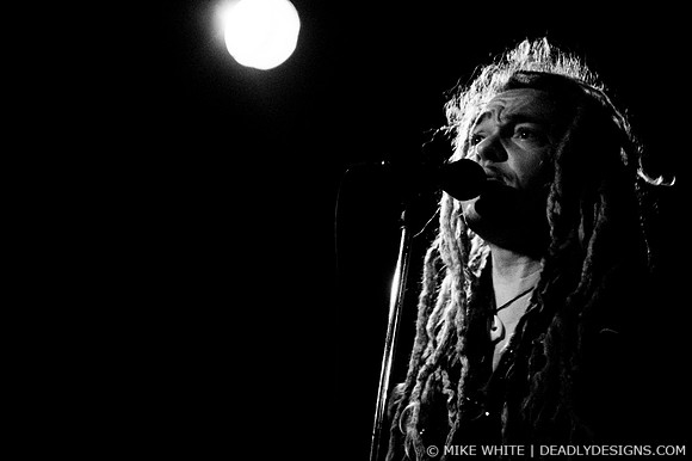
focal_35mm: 93
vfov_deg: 14.7
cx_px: 346
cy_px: 230
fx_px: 1787
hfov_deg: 21.9
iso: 800
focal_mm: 62
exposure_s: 1/40
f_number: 2.8
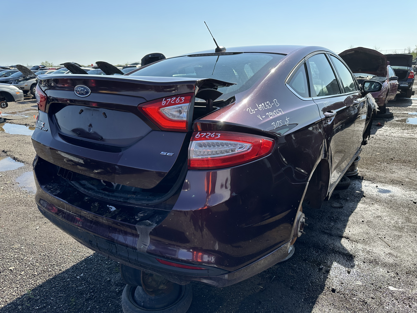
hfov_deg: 71.6
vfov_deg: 56.8
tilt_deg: -17.2
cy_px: 156
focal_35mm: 24
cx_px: 208
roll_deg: +0.8
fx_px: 289
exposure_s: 1/1988
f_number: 1.78
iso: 80
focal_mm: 6.86
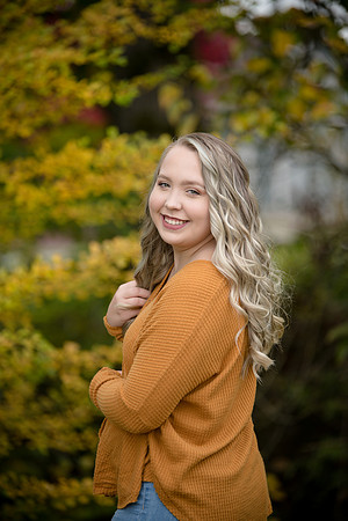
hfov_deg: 8.1
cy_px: 260
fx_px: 2465
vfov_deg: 12.1
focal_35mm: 170
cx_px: 174
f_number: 3.2
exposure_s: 1/320
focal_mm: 170
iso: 160
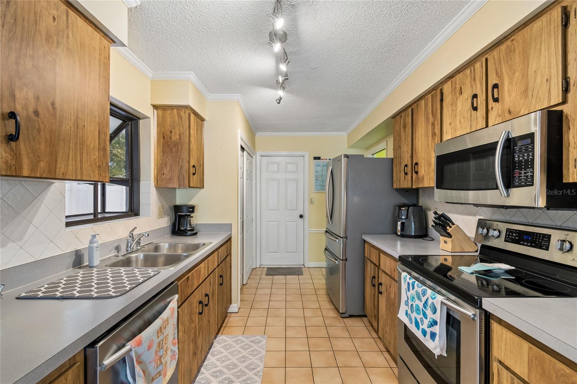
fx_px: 240
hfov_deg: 100.4
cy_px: 192
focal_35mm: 15
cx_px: 288
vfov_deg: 77.3
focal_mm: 10
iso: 100
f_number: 7.1
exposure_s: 1/8
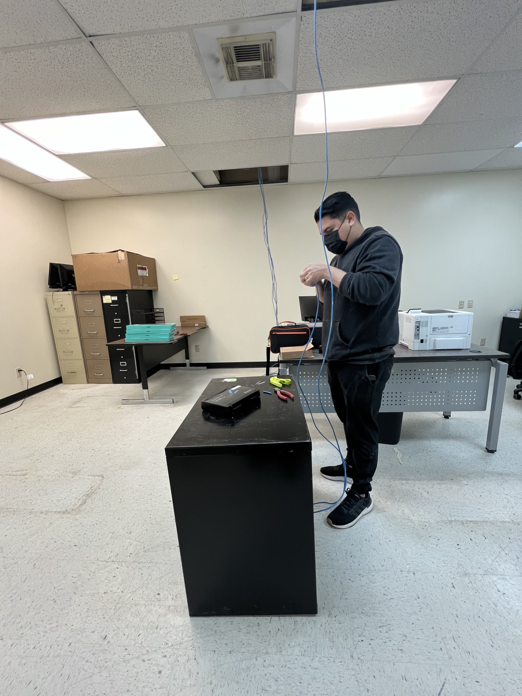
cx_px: 261
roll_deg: +1.7
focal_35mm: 13
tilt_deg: -12.5
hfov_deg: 89.9
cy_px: 348
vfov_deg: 106.2
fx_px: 261
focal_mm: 1.57
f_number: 1.8
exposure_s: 1/120
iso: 200
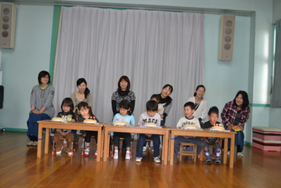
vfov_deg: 36.9
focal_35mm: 36
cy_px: 94
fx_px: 281
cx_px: 140
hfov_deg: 53.1
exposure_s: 1/60
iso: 800
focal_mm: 24
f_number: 4
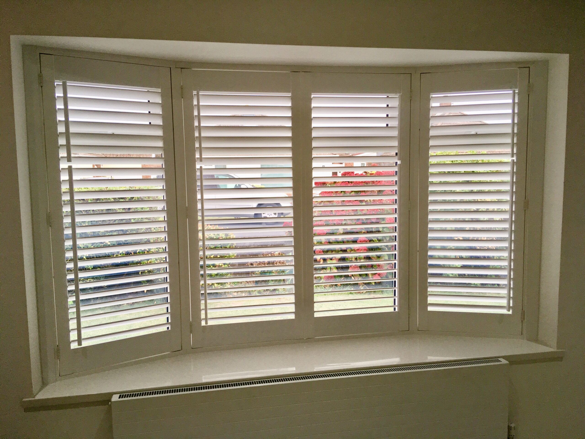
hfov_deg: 61.7
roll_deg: +1.1
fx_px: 490
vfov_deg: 48.2
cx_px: 292
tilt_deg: -7.0
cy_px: 220
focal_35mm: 29
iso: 40
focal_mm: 4.15
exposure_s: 1/100
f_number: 2.2
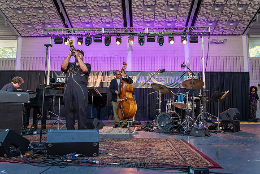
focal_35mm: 31
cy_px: 87
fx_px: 224
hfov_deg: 60.3
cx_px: 130
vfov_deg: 42.3
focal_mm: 31
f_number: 4
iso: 3200
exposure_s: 1/800
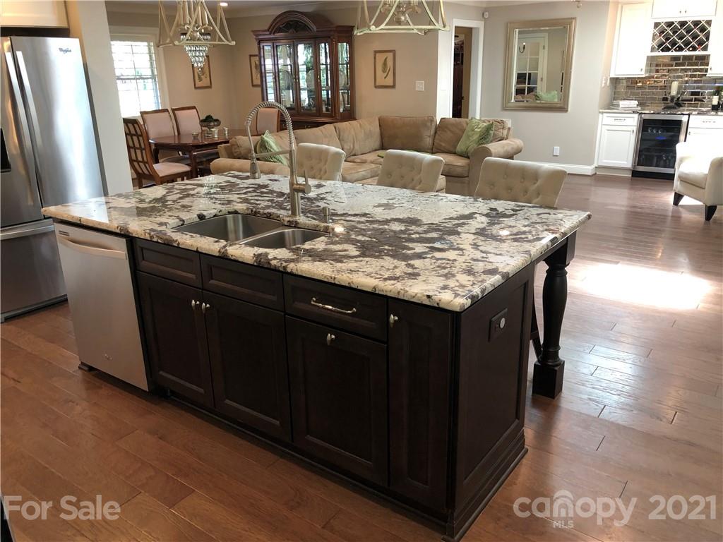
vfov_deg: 49.7
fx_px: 585
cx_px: 362
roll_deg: +1.3
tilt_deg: -19.4
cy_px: 271
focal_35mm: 28
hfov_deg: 63.4
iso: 40
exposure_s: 1/17
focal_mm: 3.99
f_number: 1.8
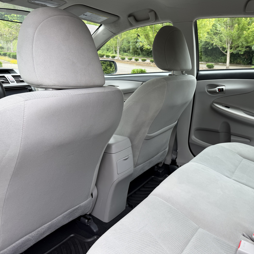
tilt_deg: -15.5
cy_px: 124
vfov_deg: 55.6
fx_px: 241
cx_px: 169
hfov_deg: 54.5
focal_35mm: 29
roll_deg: -0.5
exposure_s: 1/217
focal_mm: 6.76
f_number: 1.78
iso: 64
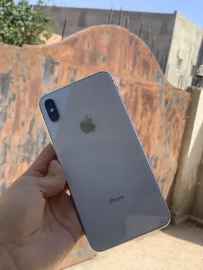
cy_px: 135
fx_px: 407
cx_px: 102
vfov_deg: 36.8
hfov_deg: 28.0
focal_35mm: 52
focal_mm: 6
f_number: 2.4
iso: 16
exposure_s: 1/558
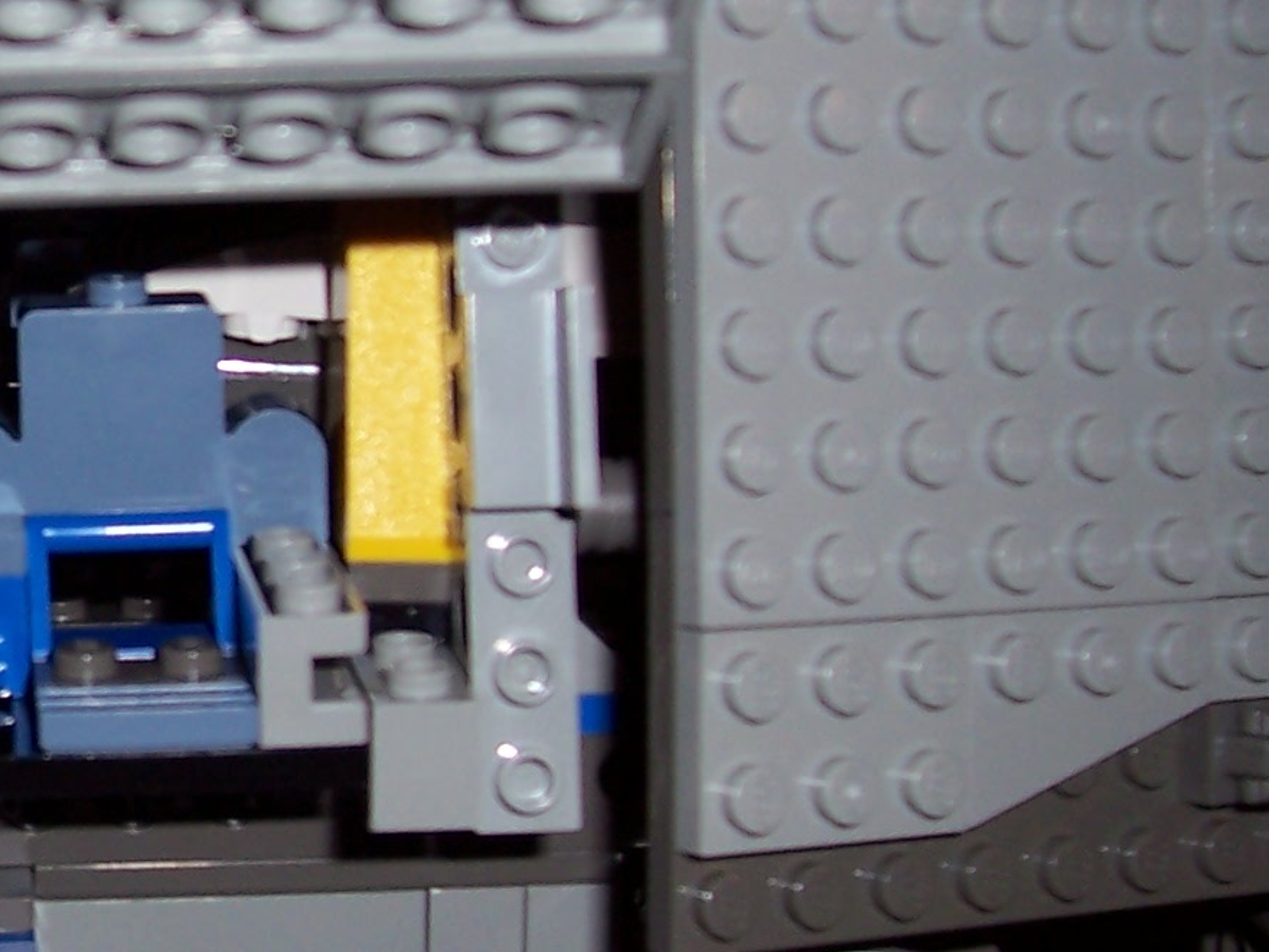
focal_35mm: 89
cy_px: 464
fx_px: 3263
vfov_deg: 16.6
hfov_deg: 20.9
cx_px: -143
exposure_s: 1/60
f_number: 2.7
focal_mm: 5.6
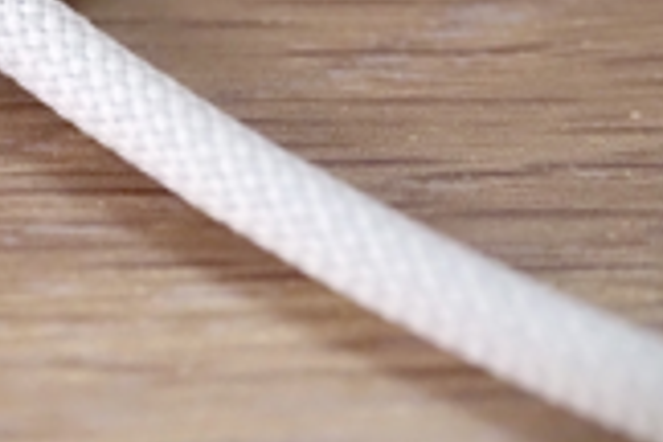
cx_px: -16
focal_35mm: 185
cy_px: -8
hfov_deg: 11.0
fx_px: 3407
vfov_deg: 7.4
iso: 6400
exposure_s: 1/100
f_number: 5
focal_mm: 40
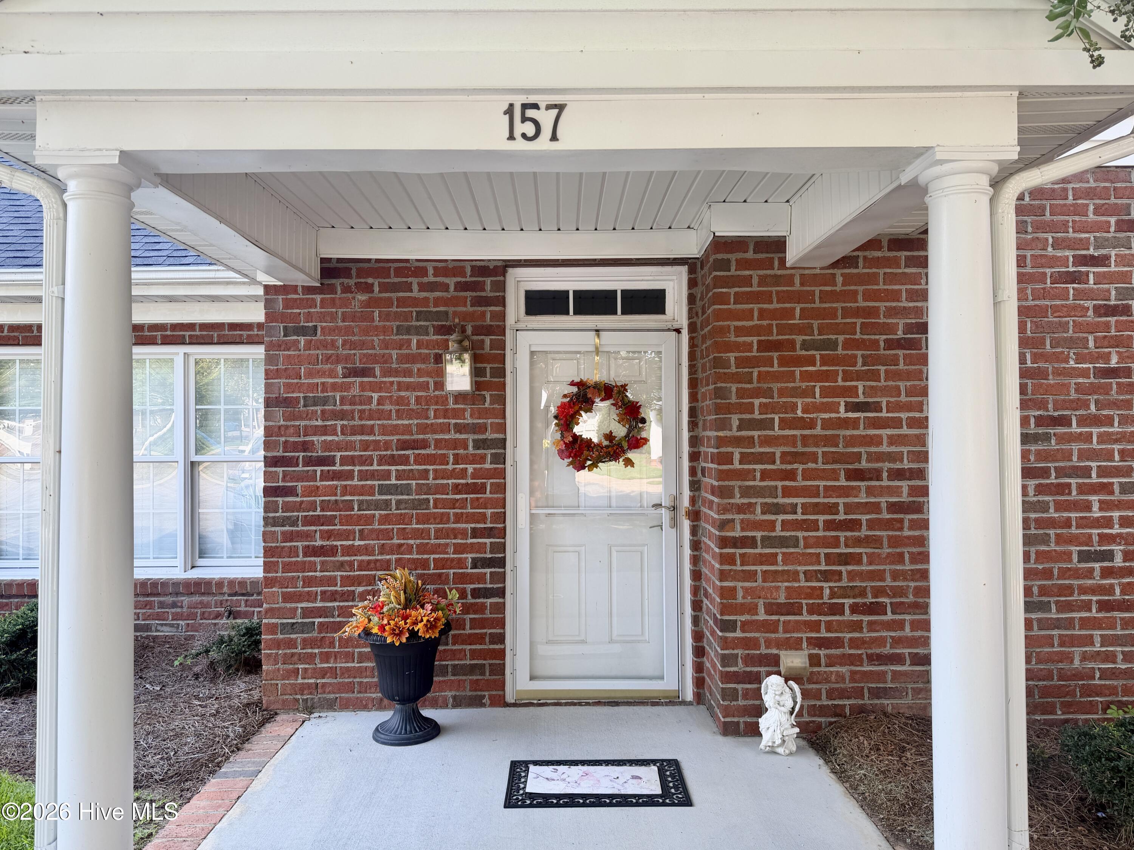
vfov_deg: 56.8
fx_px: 786
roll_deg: -0.5
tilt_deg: +2.4
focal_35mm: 24
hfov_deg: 71.6
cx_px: 567
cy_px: 425
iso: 80
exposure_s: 1/361
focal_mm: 6.76
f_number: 1.78
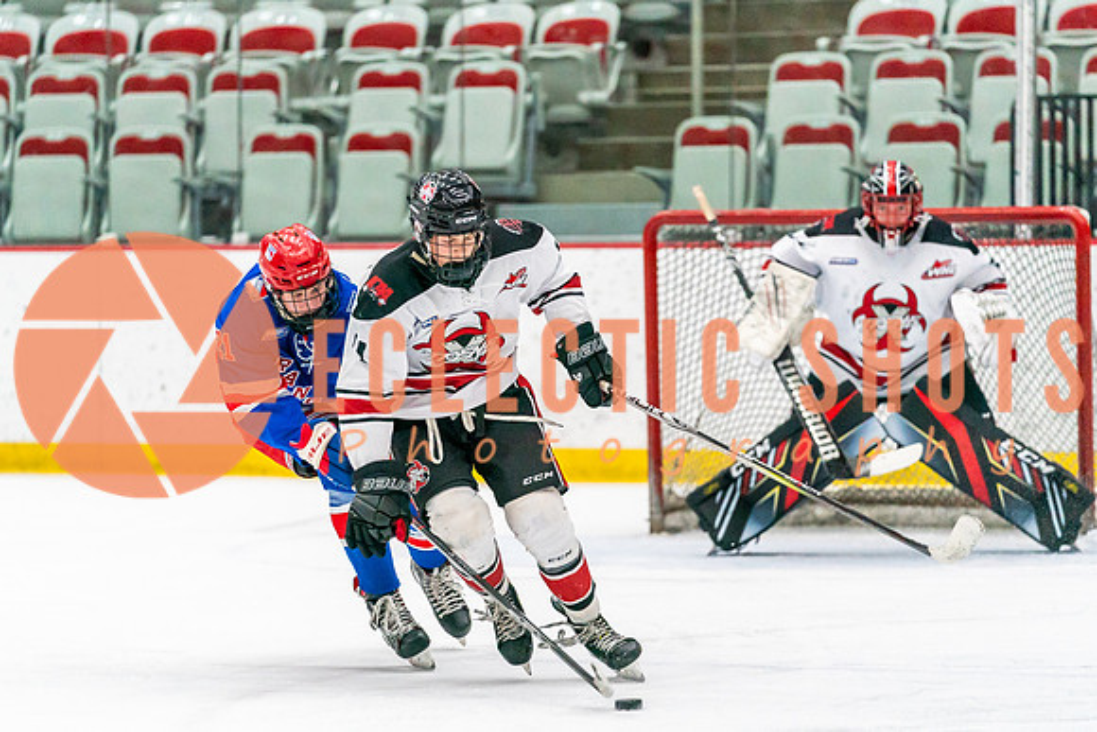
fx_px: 7849
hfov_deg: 8.0
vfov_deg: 5.3
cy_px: 452
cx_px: 548
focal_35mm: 258
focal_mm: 200
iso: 3200
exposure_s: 1/1250
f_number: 2.8
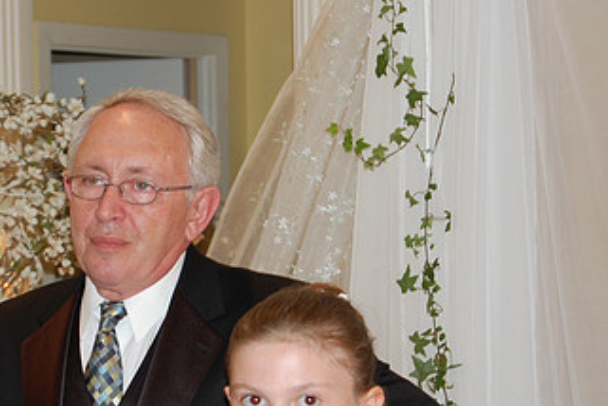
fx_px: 2515
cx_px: 85
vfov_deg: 9.2
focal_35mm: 149
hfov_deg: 13.7
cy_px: 235
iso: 400
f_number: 5.6
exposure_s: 1/60
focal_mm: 55
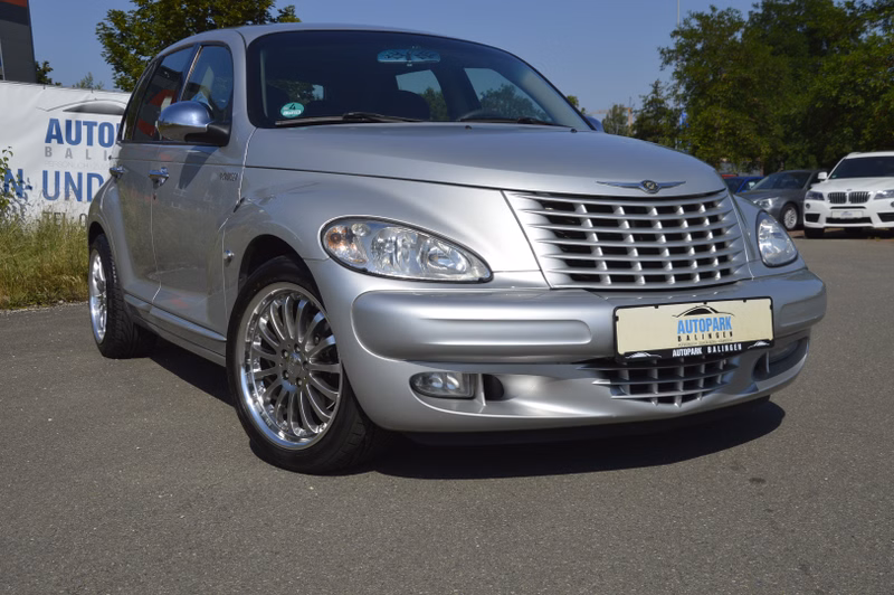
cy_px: 298
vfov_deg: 31.8
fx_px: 1042
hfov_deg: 46.4
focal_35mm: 42
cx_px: 447
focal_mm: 28
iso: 100
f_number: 10
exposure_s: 1/400
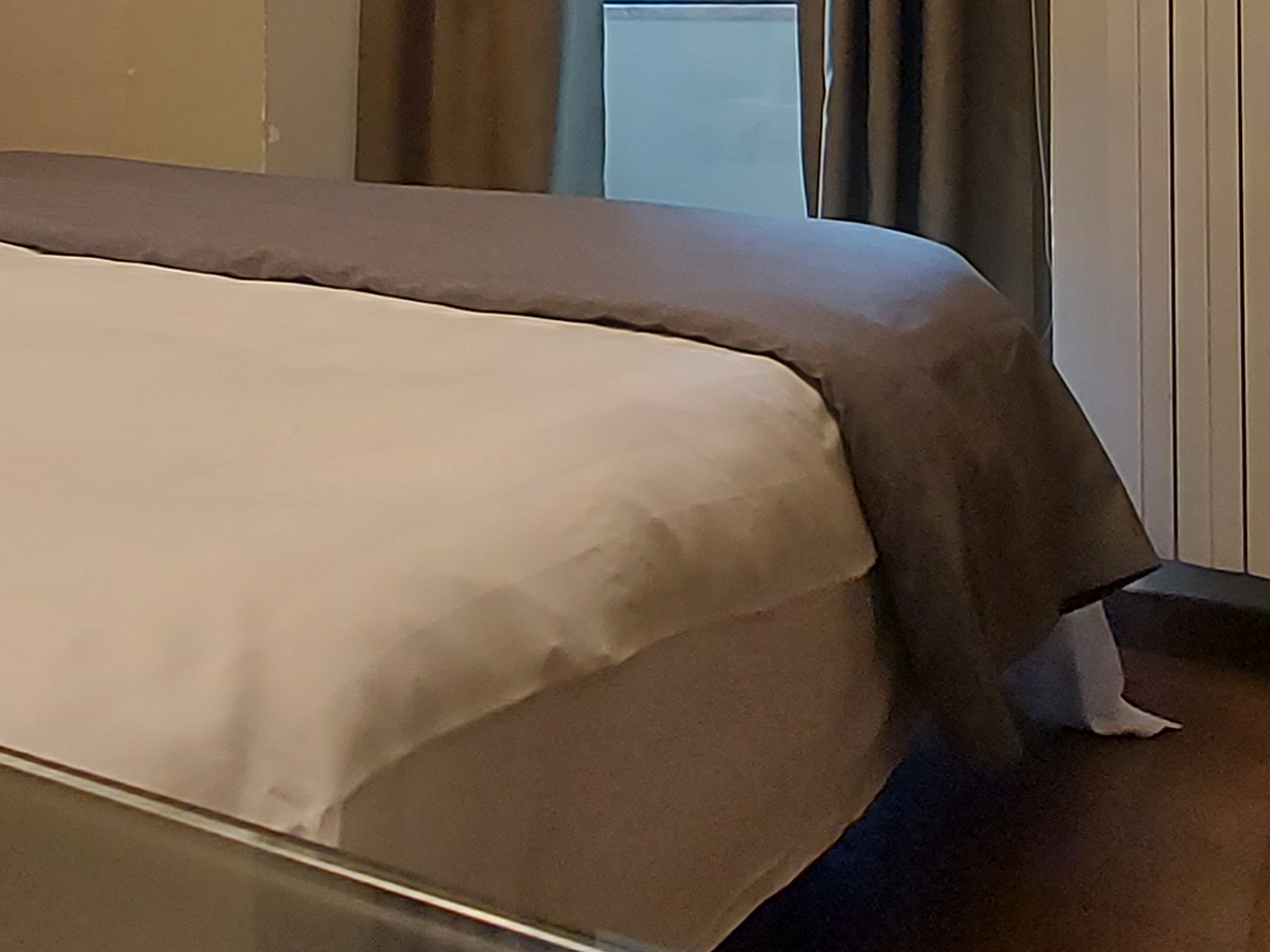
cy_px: -72
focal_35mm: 44
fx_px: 1614
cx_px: 508
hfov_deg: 42.7
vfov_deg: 29.8
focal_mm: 1.74
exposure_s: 1/50
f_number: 2.2
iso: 200
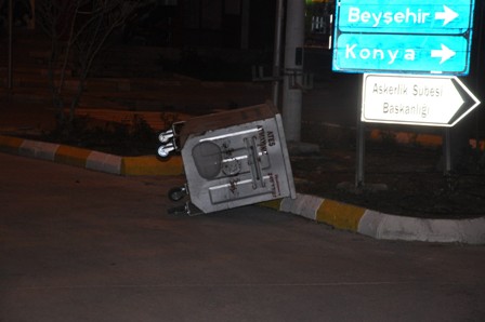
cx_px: 242
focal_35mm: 99
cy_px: 161
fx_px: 1333
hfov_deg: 20.6
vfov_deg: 13.8
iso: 800
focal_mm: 66
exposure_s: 1/60
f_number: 5.3
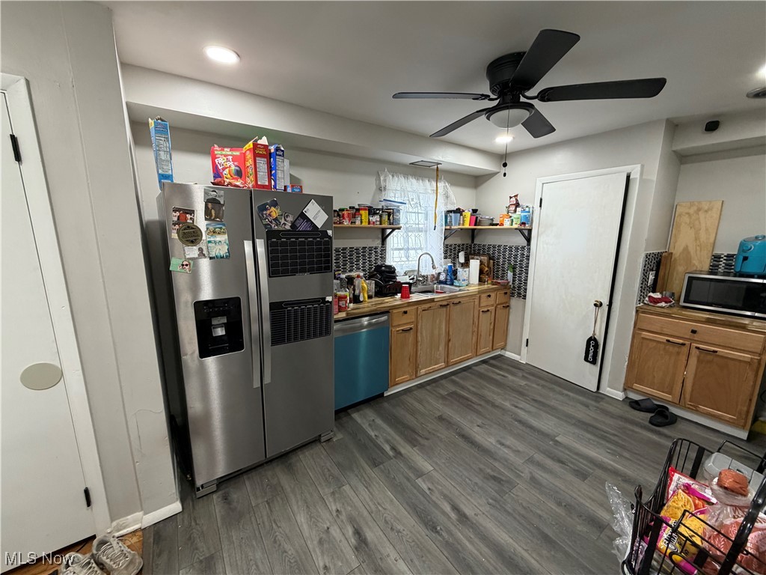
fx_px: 310
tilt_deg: -8.8
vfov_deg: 85.7
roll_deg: +0.9
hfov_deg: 102.1
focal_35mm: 14
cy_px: 288
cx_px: 383
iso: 250
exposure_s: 1/60
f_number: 2.2
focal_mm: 2.22
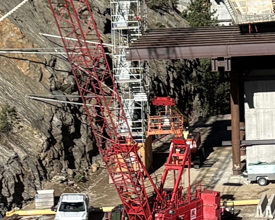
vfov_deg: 9.0
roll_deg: +1.4
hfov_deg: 11.3
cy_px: -102
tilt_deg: -0.6
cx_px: 306
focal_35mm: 168
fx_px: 1367
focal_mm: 5.96
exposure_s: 1/3448
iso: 50
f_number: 1.6
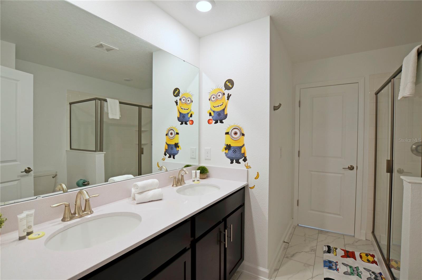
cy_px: 140
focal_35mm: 15
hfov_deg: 100.5
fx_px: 175
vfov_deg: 77.0
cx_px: 211
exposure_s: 1/25
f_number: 4
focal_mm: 10
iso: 100
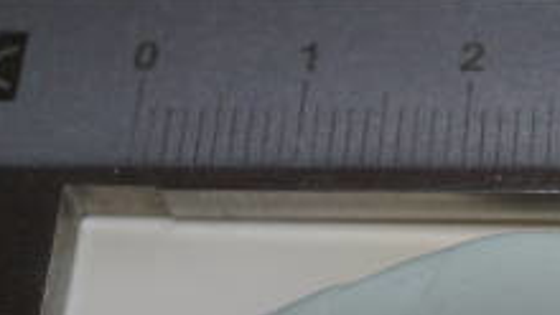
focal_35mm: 137
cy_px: 347
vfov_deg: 8.8
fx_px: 2035
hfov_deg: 15.2
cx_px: 624
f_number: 4
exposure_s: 1/160
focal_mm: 30
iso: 2000
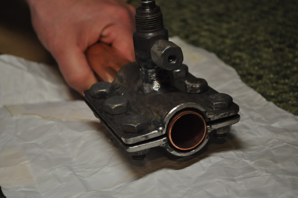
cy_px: 99
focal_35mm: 82
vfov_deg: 16.5
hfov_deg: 24.6
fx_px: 682
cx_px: 149
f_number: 5.6
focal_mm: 55
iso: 1400
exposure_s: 1/60
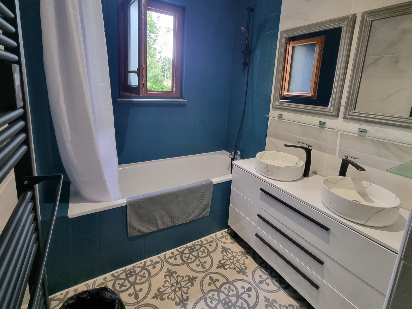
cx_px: 206
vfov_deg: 77.2
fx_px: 190
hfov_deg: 94.5
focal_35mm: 16
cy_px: 124
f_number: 2.2
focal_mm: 2.2
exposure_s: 1/50
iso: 320
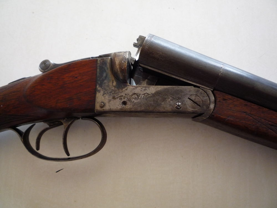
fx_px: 240
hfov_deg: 60.0
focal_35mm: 30
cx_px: 138
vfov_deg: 46.8
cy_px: 104
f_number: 3.3
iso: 250
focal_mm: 5.2
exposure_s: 1/30
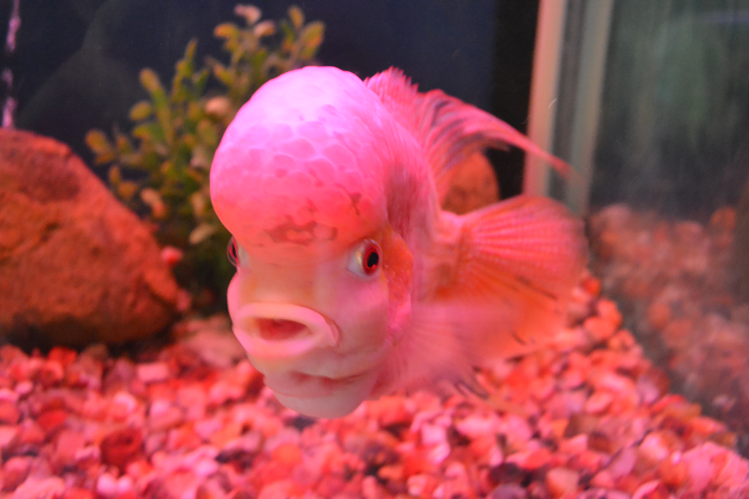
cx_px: 374
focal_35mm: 33
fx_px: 687
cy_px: 250
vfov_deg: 40.0
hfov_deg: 57.2
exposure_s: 1/8
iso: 3200
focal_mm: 22
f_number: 4
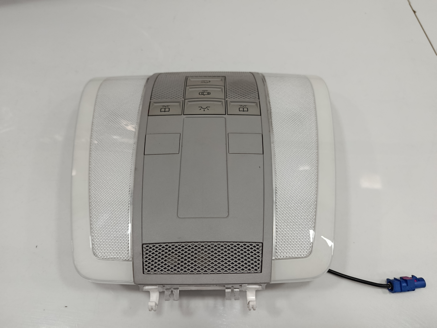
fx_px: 303
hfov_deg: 71.6
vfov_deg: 56.8
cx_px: 218
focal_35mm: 24
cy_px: 164
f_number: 1.7
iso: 740
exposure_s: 1/100
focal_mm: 5.24
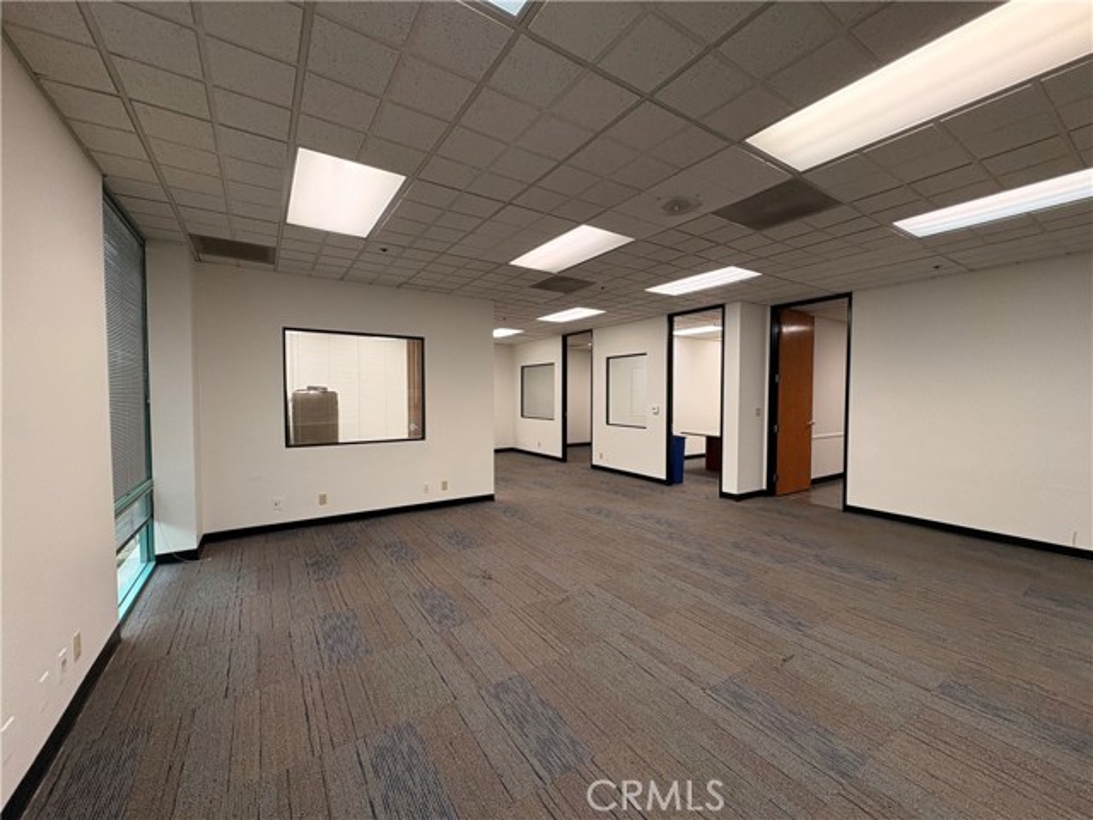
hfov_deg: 102.1
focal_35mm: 14
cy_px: 410
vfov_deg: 85.7
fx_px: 442
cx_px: 546
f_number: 2.2
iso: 160
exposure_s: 1/120
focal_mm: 2.22
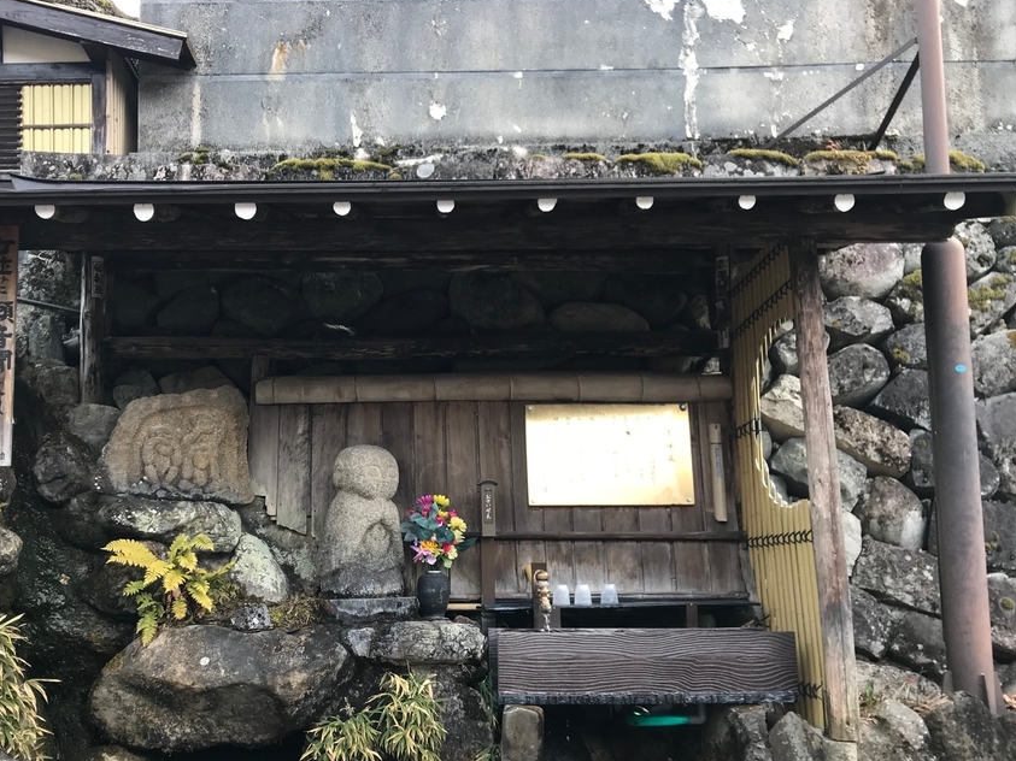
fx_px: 998
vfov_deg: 41.6
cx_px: 403
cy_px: 454
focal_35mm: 34
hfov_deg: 53.6
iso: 20
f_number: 1.8
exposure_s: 1/185
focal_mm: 3.99
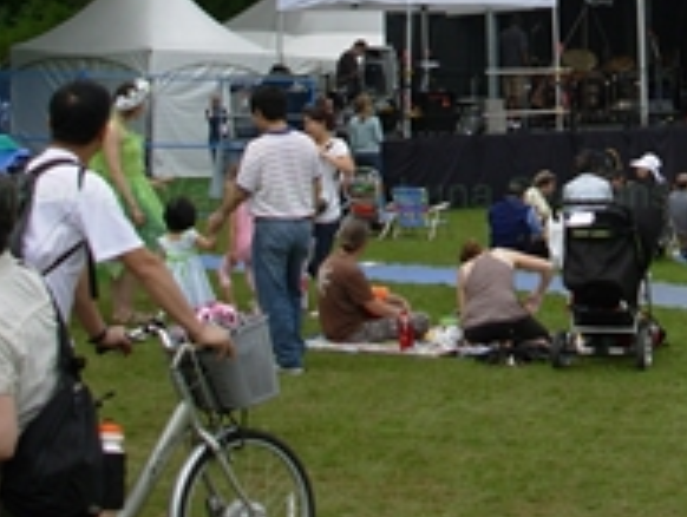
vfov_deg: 15.2
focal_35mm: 94
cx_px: 669
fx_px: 1868
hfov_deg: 20.3
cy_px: -113
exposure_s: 1/861
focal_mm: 6.3
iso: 50
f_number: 2.9
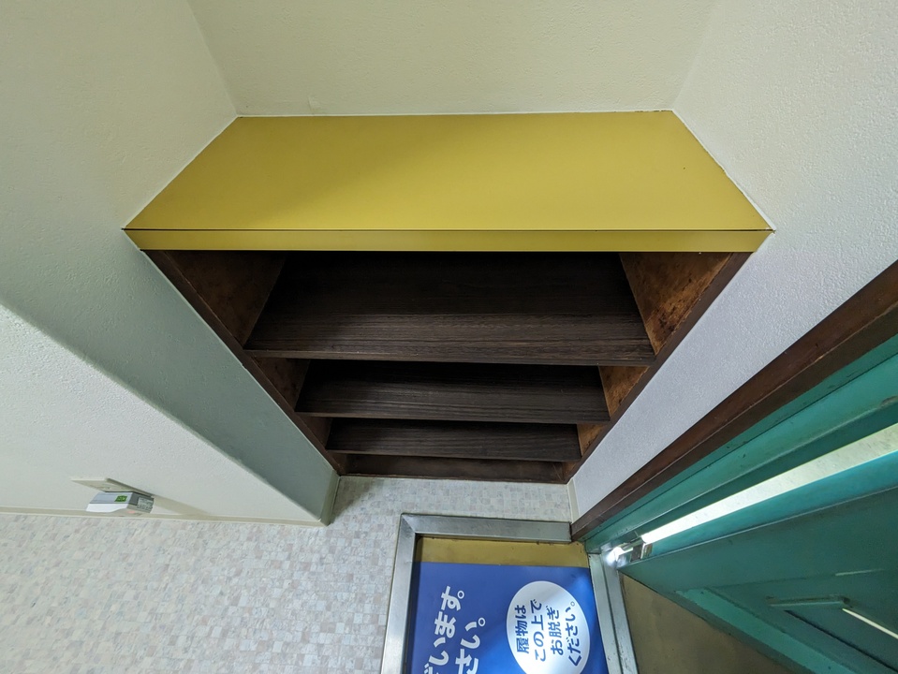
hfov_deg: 102.0
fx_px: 363
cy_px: 337
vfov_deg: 85.7
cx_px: 449
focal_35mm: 14
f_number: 2.2
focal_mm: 1.83
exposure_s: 1/60
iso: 210
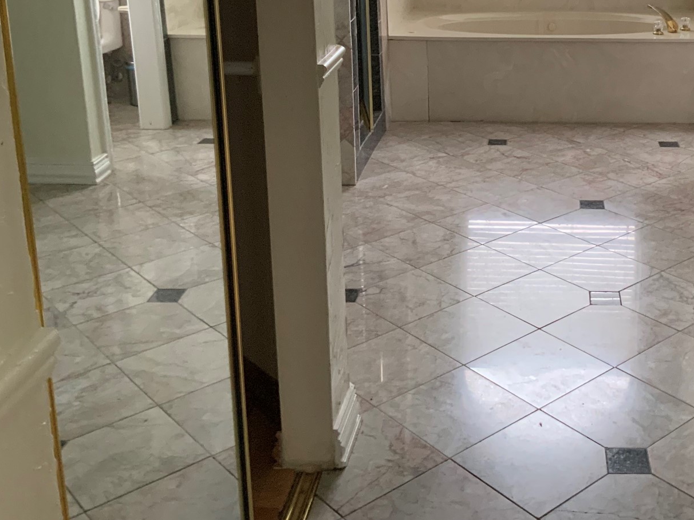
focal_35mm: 49
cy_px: 89
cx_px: 535
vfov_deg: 28.9
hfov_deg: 37.8
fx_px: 982
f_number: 1.8
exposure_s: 1/60
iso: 160
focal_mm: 3
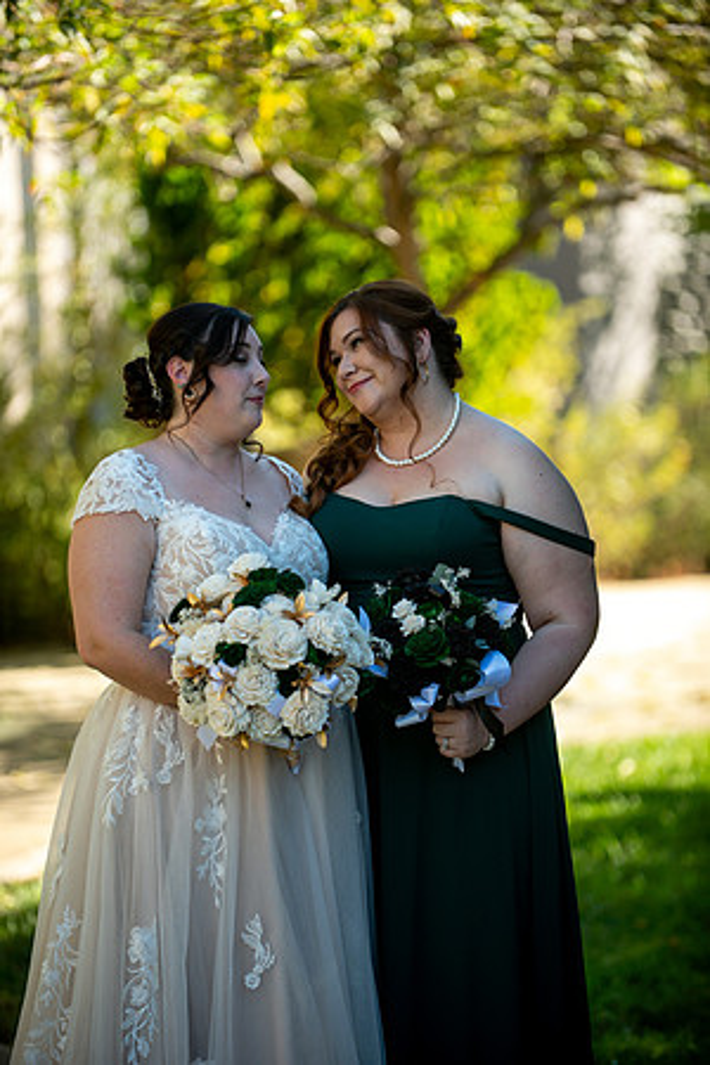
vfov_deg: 11.7
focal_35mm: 175
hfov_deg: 7.8
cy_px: 532
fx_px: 5177
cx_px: 355
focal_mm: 175
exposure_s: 1/1250
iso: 400
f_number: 2.8
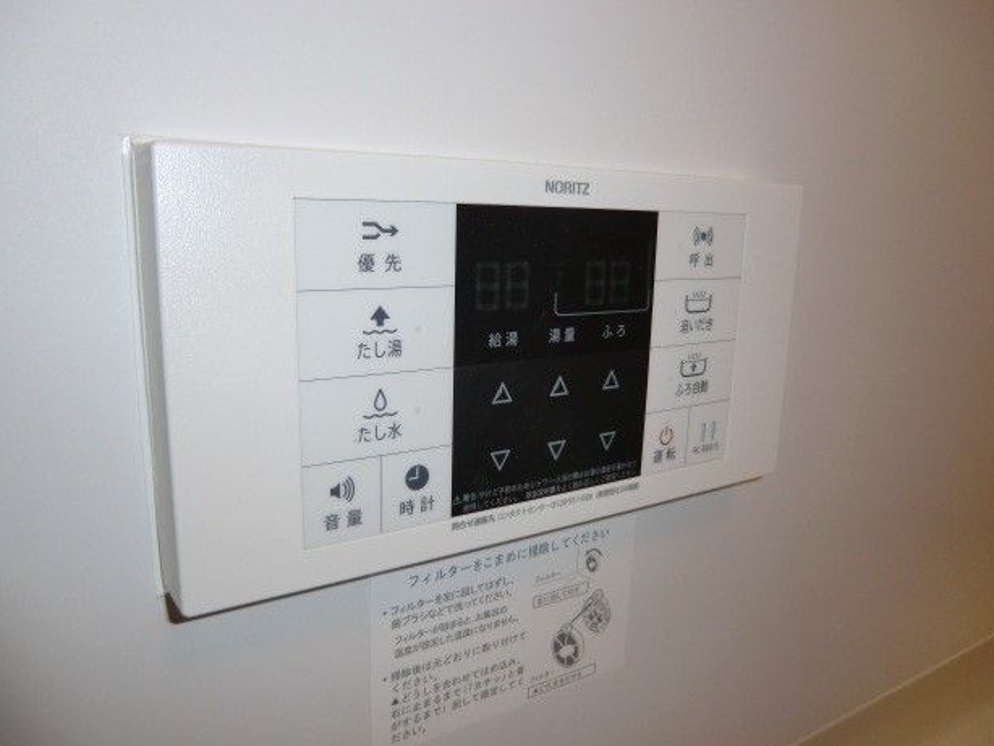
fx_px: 718
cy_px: 380
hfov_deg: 69.4
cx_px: 481
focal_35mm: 25
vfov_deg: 54.9
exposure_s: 1/60
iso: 160
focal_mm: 4.3
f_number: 3.2
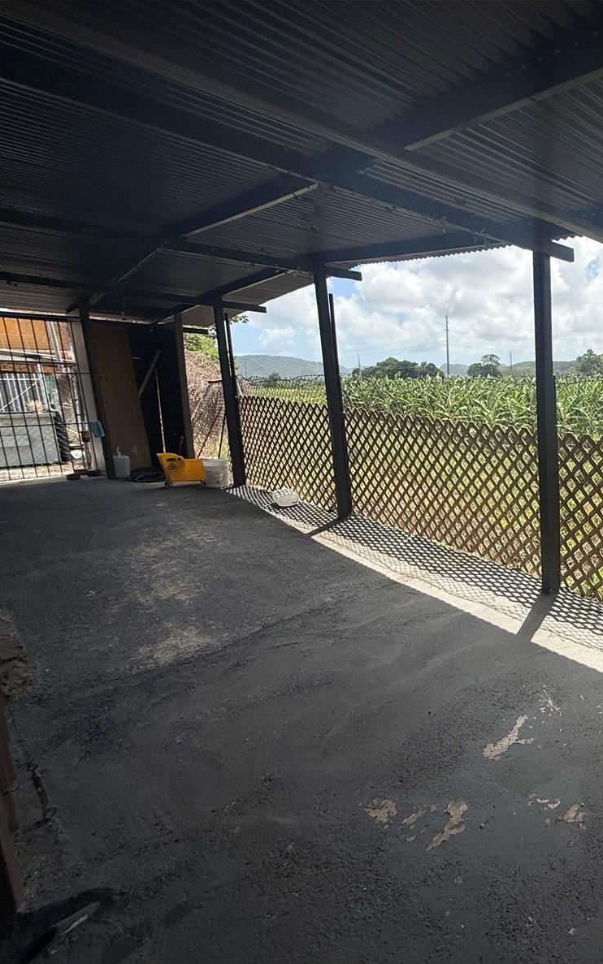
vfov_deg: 85.1
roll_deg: +1.0
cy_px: 485
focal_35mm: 20
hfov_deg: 49.2
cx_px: 599
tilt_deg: -12.2
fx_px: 526
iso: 50
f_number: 2.2
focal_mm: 2.22
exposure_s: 1/1656
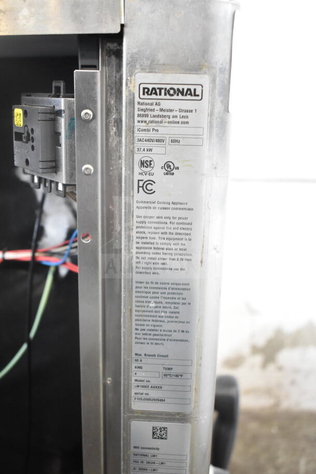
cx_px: 158
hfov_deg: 36.9
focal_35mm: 36
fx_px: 474
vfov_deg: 53.1
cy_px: 237
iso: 2500
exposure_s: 1/40
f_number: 4
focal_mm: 24
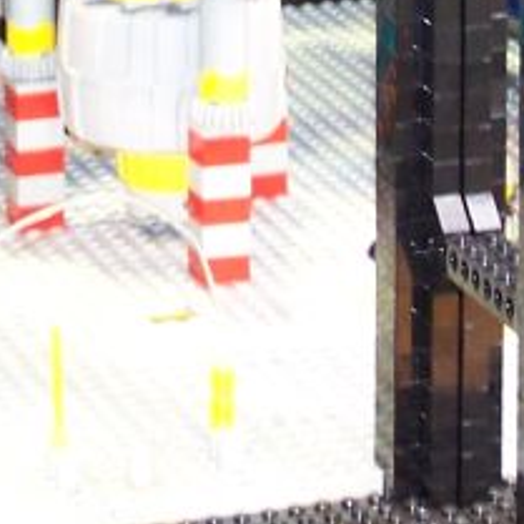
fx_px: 4367
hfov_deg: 6.9
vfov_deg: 6.8
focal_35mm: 255
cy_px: -155
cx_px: 256
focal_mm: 9.8
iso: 140
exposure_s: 1/2
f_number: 3.1
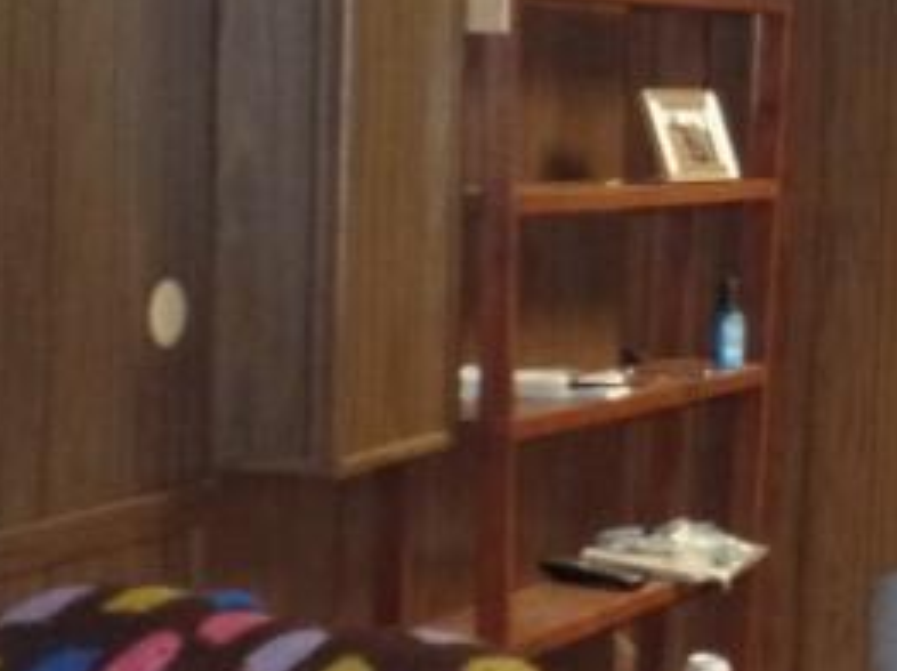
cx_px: 1455
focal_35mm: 137
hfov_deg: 13.4
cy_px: 178
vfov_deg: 10.8
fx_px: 3547
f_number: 3
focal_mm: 6.2
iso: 640
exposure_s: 1/30
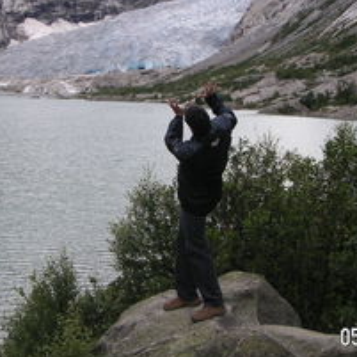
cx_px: 151
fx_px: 782
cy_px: 123
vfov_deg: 25.6
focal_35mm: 67
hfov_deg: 25.7
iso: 50
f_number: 2.8
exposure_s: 1/125
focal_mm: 6
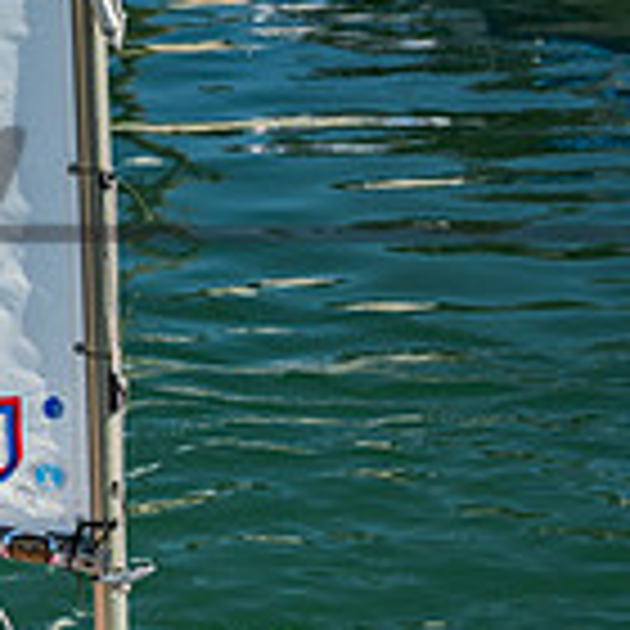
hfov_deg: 9.7
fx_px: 3480
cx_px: -621
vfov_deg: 10.3
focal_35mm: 169
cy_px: 340
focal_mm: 48
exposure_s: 1/250
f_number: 5.6
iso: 100
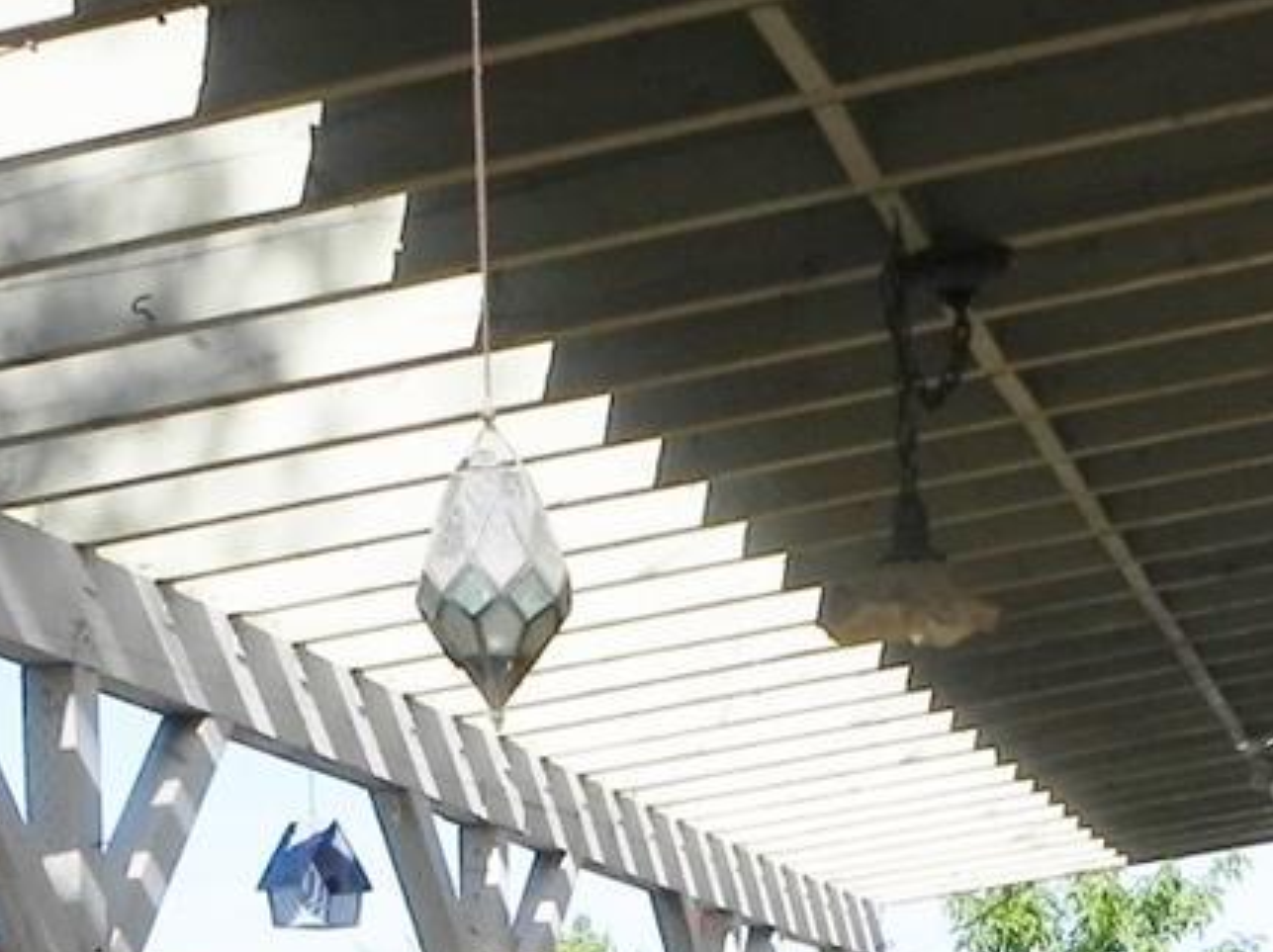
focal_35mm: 91
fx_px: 3344
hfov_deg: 21.4
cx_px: 964
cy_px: 1376
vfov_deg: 15.1
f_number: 6.3
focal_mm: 4.6
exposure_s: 1/346
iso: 160
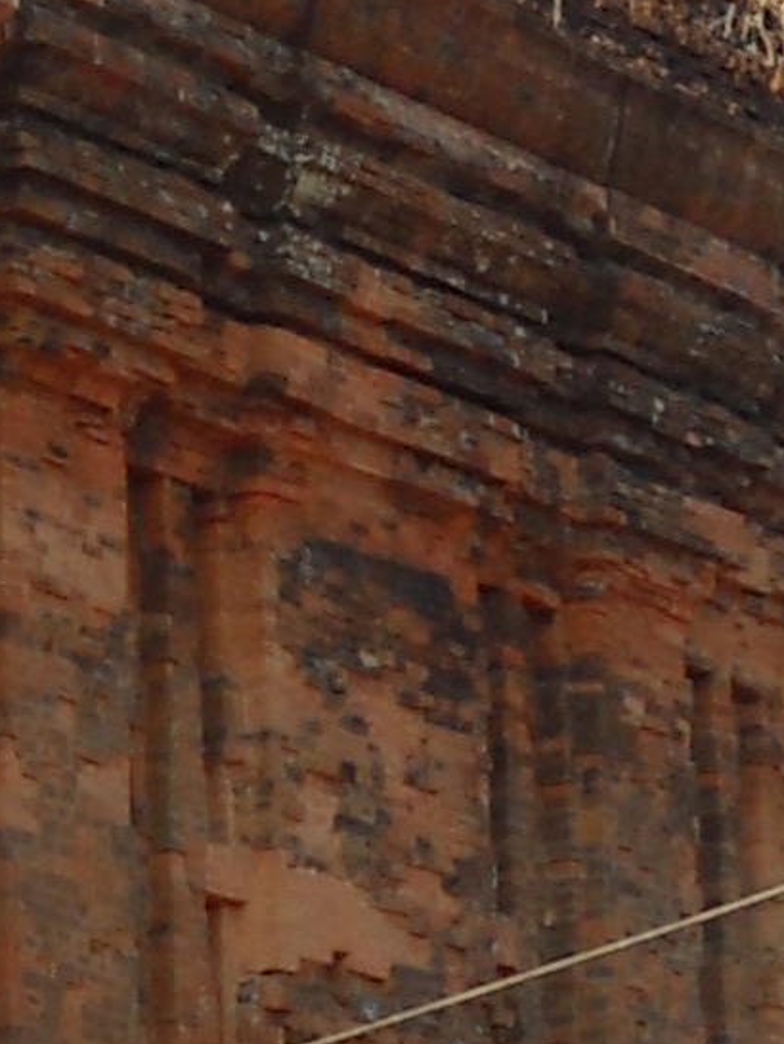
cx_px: 143
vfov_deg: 8.1
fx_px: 7393
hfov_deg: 6.1
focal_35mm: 245
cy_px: 472
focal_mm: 6.72
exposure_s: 1/192
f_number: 5.5
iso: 64
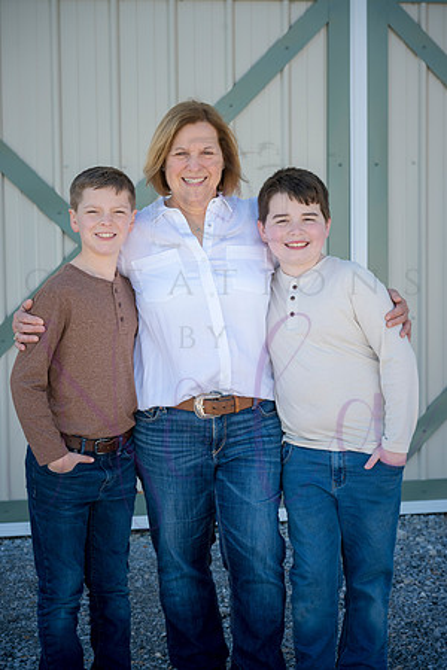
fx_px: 1397
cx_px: 224
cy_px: 335
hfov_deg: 18.2
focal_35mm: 75
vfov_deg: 27.0
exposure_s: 1/640
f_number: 5
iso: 400
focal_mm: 75
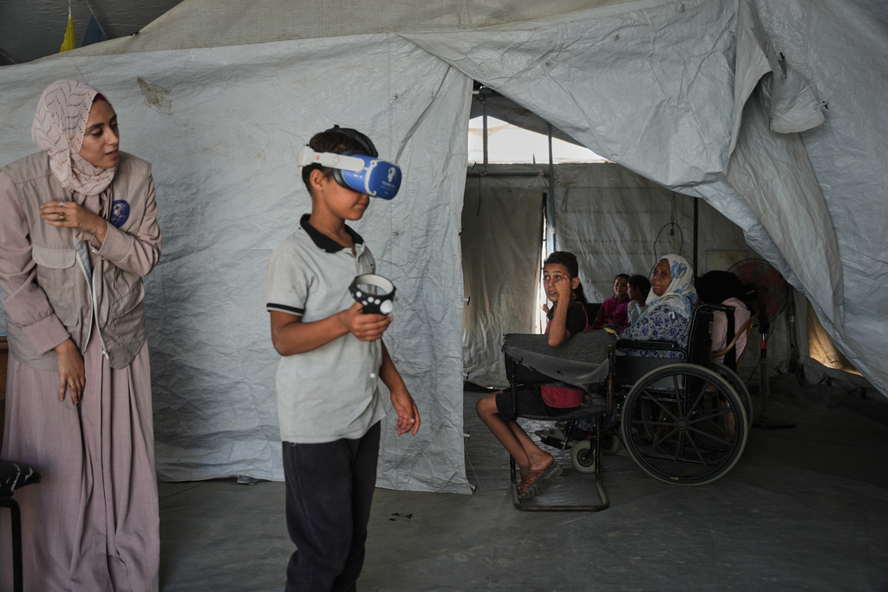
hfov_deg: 62.3
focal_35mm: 30
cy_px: 296
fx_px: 735
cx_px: 444
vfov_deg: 43.8
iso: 400
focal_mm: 29.8
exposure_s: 1/250
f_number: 2.8
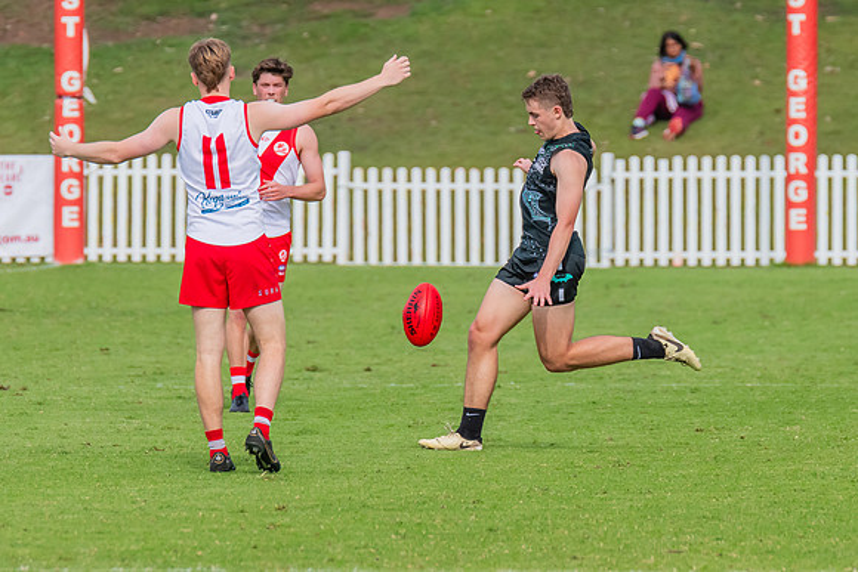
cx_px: 568
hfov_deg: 2.7
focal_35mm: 754
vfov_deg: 1.8
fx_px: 17983
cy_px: 240
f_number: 7.1
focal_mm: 420
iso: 800
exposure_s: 1/1600
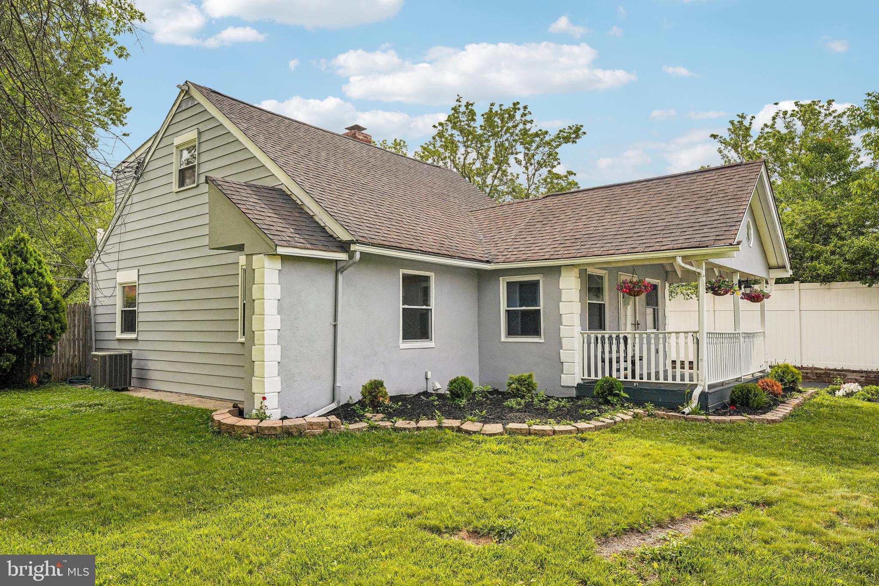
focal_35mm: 24
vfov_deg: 53.1
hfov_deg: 73.7
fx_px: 586
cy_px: 293
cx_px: 440
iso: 500
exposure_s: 1/2000
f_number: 8
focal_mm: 24
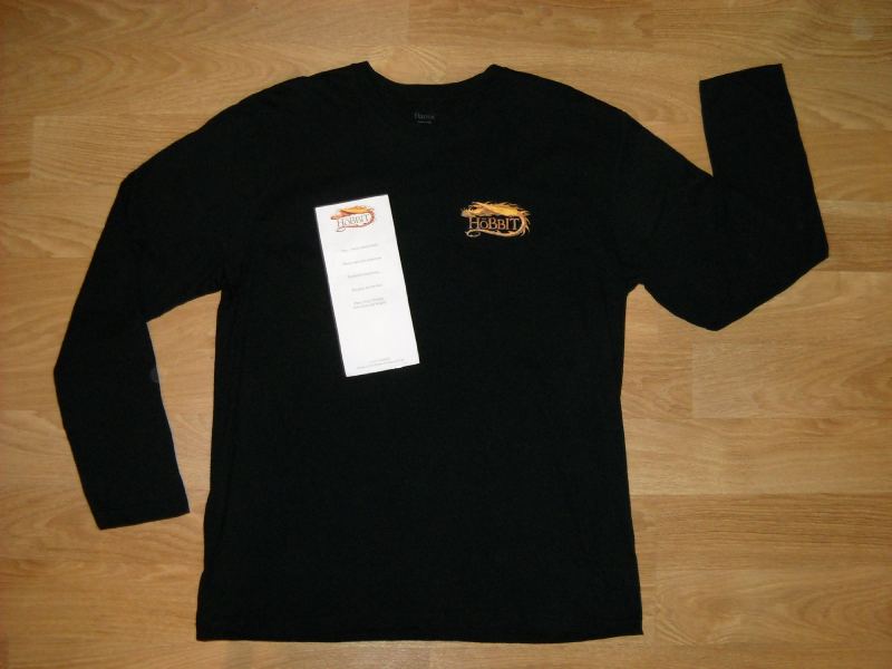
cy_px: 334
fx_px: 1057
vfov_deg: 35.1
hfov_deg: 45.8
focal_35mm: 41
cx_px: 446
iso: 400
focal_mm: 6.72
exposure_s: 1/4
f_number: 3.1
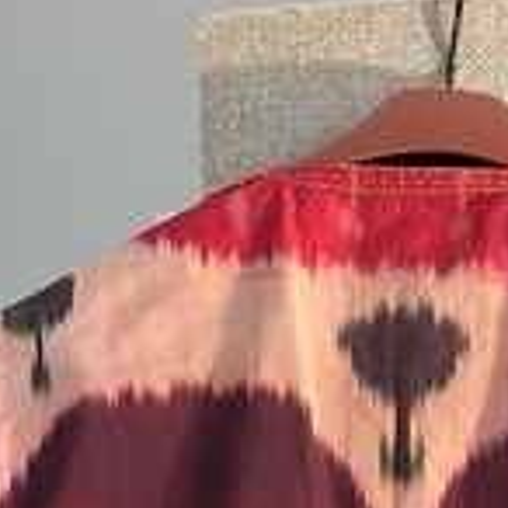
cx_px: 372
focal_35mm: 63
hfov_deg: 27.0
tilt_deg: +0.8
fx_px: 1046
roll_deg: +2.5
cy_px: 685
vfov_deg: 23.6
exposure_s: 1/50
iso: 500
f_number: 1.6
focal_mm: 5.96
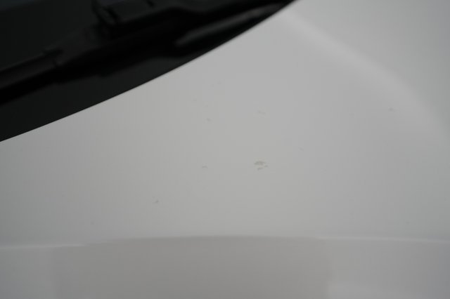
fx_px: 350
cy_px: 150
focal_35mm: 28
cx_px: 225
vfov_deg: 46.4
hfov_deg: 65.5
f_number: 4
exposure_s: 1/80
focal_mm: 28
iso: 640
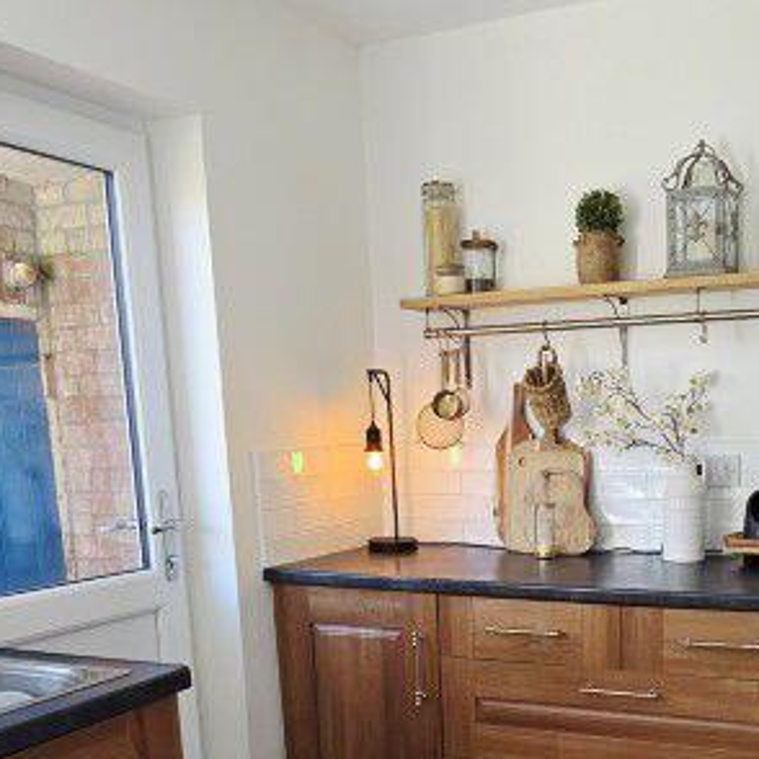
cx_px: 524
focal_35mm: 40
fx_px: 992
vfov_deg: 40.0
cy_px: 617
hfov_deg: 41.2
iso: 50
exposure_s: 1/100
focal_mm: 2.2
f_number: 1.9
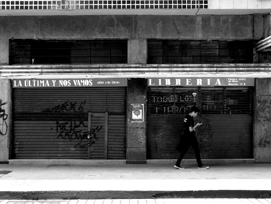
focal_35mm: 40
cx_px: 136
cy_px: 102
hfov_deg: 46.8
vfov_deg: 36.0
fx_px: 313
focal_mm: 7.1
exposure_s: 1/160
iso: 125
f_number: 3.6
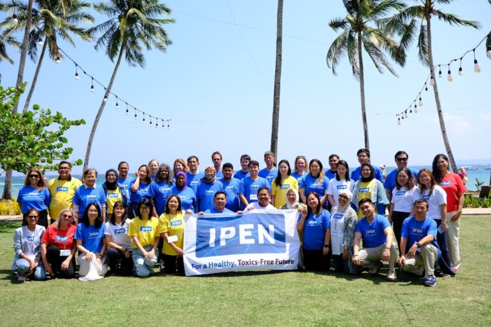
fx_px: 436
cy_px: 164
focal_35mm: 32
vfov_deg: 41.1
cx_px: 246
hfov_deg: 58.7
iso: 125
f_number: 5
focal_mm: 21.2
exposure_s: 1/420
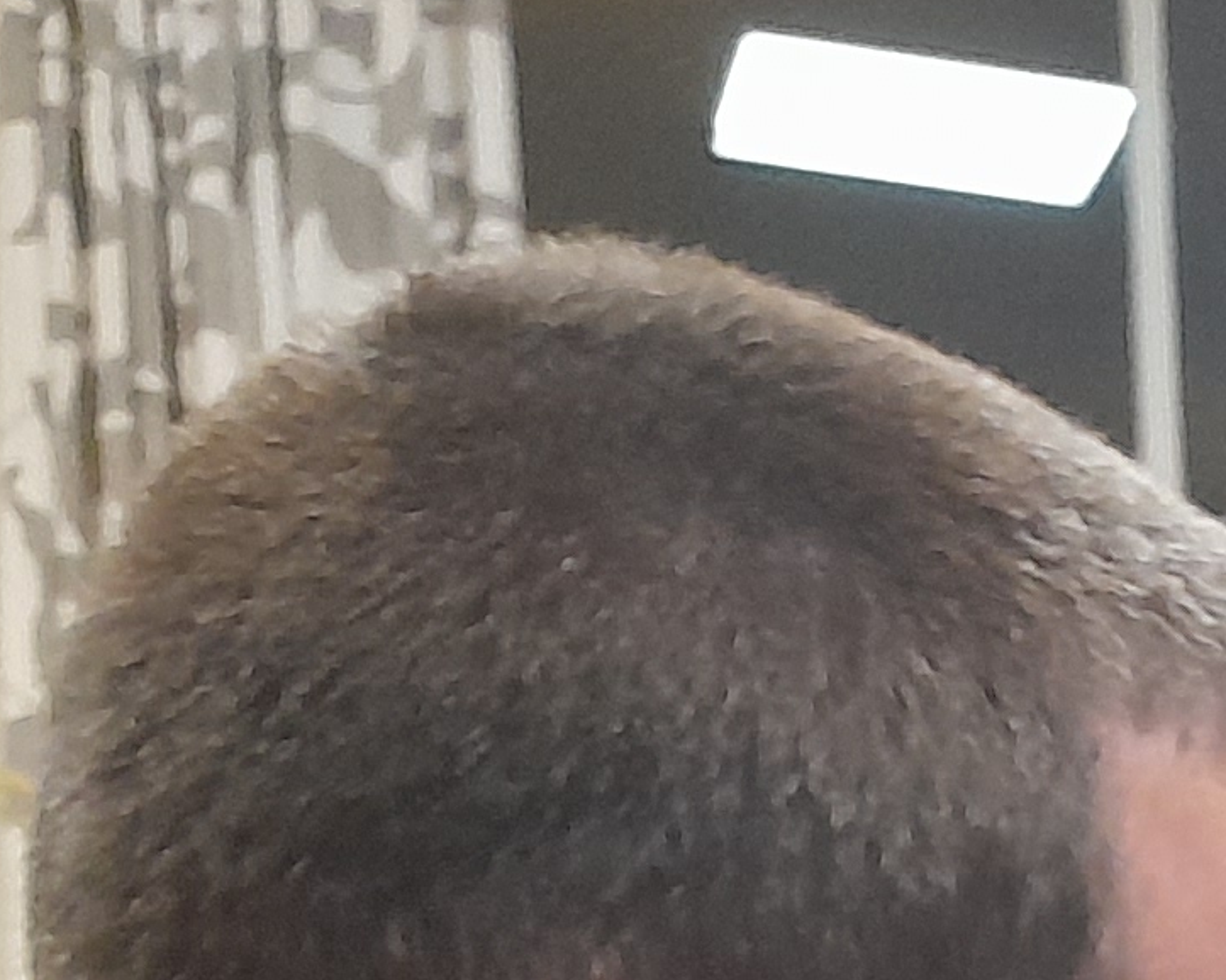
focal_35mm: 135
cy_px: 2060
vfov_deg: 10.4
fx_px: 4897
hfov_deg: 11.8
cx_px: 2857
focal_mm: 4.6
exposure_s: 1/33
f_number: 2
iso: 320
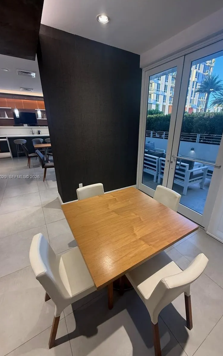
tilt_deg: -19.2
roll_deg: +0.8
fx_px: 146
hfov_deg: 74.7
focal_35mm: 15
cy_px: 177
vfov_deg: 101.5
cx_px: 119
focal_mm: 2.22
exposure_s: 1/60
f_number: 2.2
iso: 250
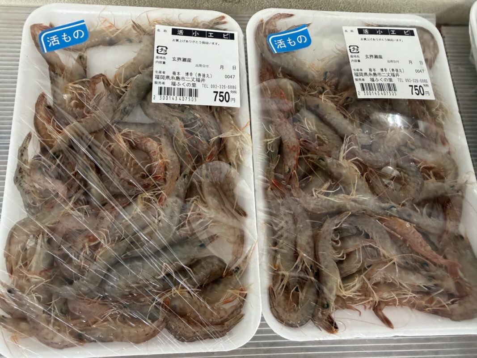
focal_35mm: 24
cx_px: 238
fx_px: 331
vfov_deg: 56.8
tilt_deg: -71.7
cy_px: 179
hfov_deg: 71.6
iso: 200
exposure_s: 1/60
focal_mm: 2.22
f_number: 2.2
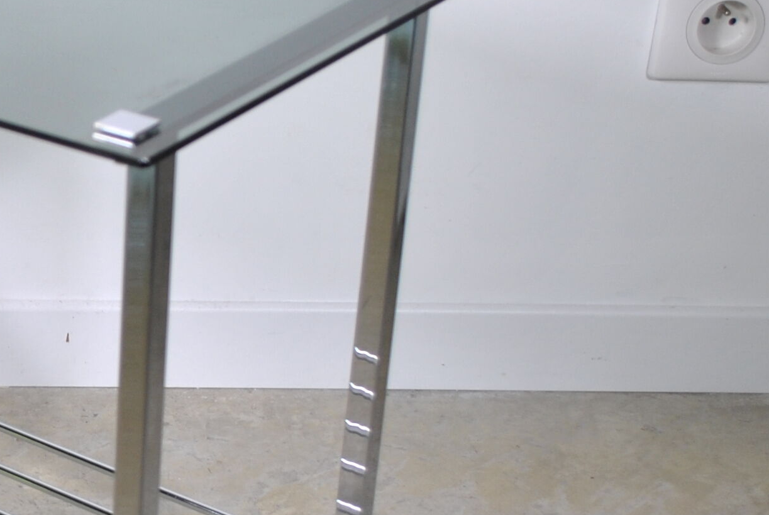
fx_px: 2032
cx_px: -180
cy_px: 328
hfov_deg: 20.0
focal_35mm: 95
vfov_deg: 14.4
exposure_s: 1/80
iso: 200
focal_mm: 20
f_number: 4
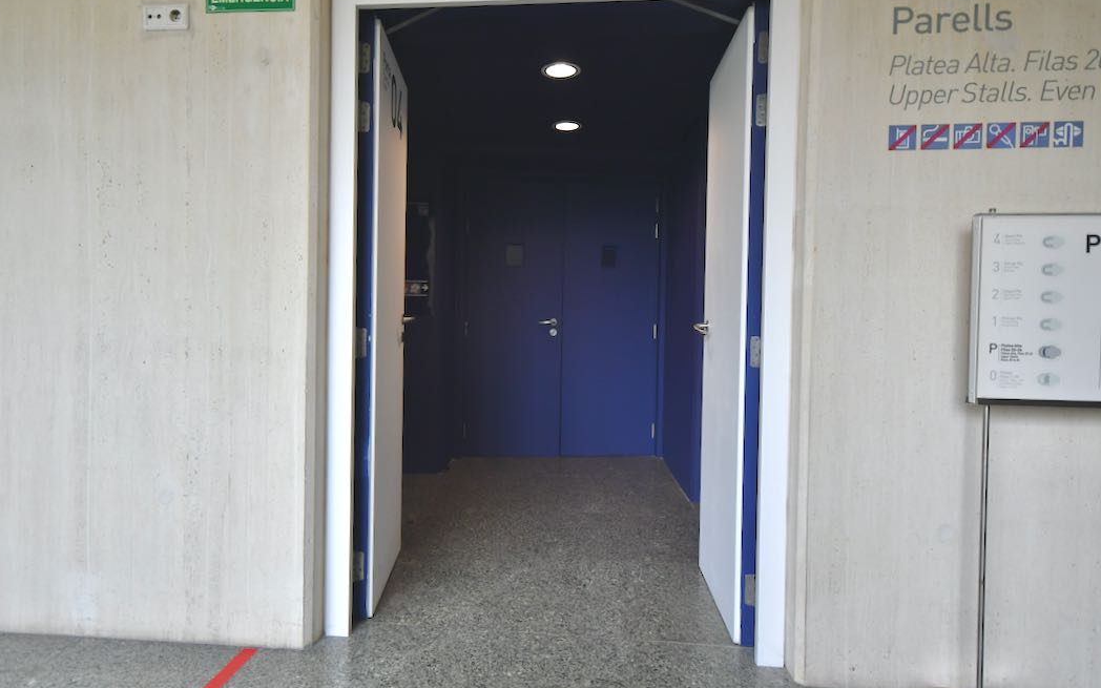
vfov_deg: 59.6
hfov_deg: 85.0
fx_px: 600
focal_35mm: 20
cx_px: 535
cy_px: 336
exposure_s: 1/200
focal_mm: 13
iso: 800
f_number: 4.5
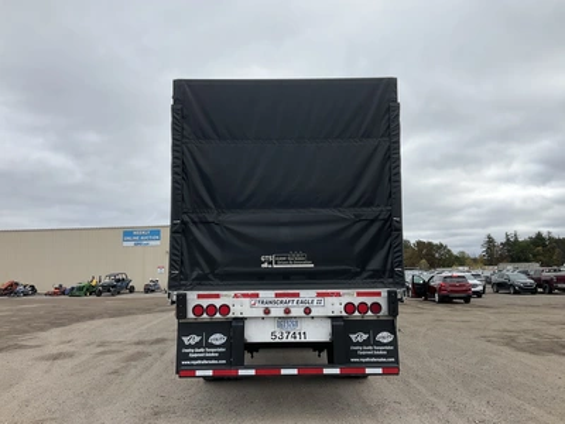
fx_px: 473
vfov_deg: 48.2
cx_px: 282
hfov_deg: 61.7
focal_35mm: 29
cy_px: 212
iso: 25
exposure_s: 1/1121
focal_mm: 3
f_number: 1.8
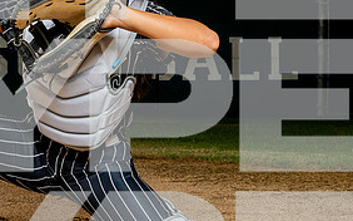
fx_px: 740
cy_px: 106
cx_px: 65
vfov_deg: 16.9
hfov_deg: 26.3
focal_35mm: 77
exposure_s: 1/250
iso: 500
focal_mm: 34
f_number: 8
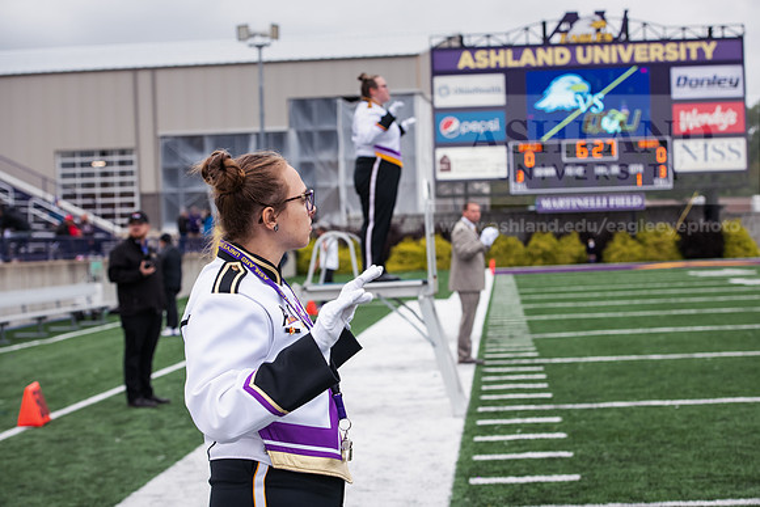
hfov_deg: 28.8
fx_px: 1478
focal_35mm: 70
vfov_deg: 19.5
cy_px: 254
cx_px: 380
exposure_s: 1/500
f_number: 5.6
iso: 640
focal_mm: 70
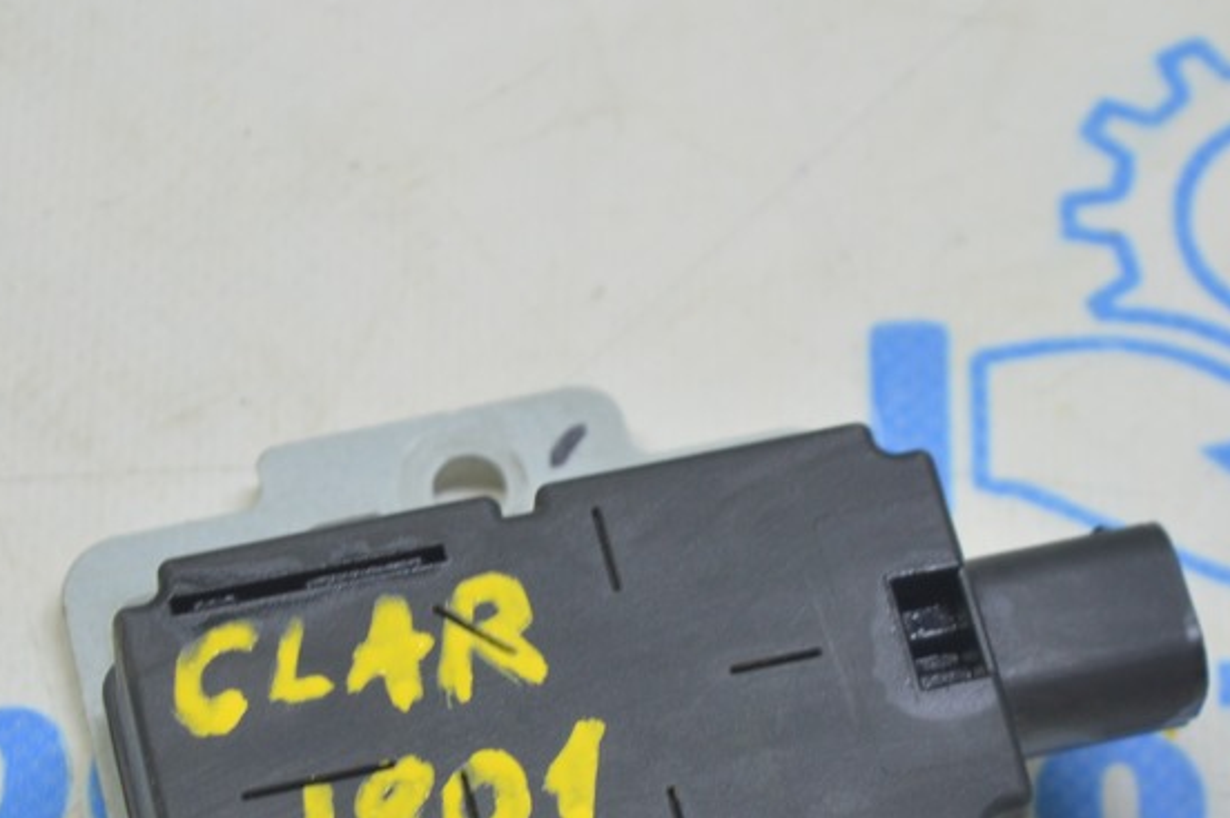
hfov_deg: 13.4
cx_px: 519
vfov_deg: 8.9
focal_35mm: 153
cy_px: 616
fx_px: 5220
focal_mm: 55
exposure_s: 1/20
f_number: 5.6
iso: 400
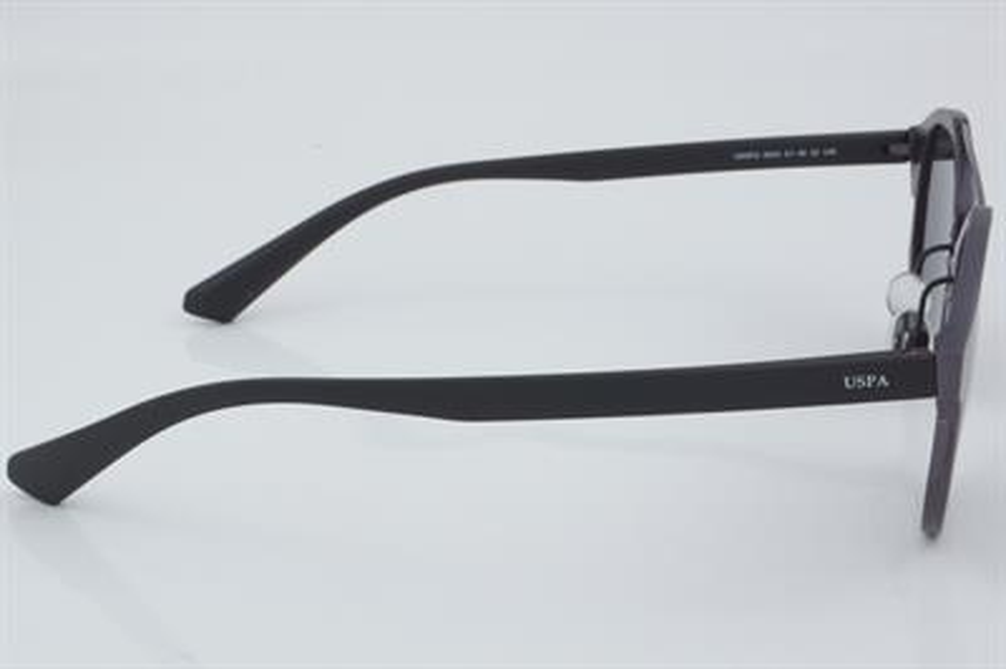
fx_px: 2094
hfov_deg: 27.0
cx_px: 503
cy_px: 334
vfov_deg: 18.2
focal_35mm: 75
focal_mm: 50
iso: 100
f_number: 32
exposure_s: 1/3
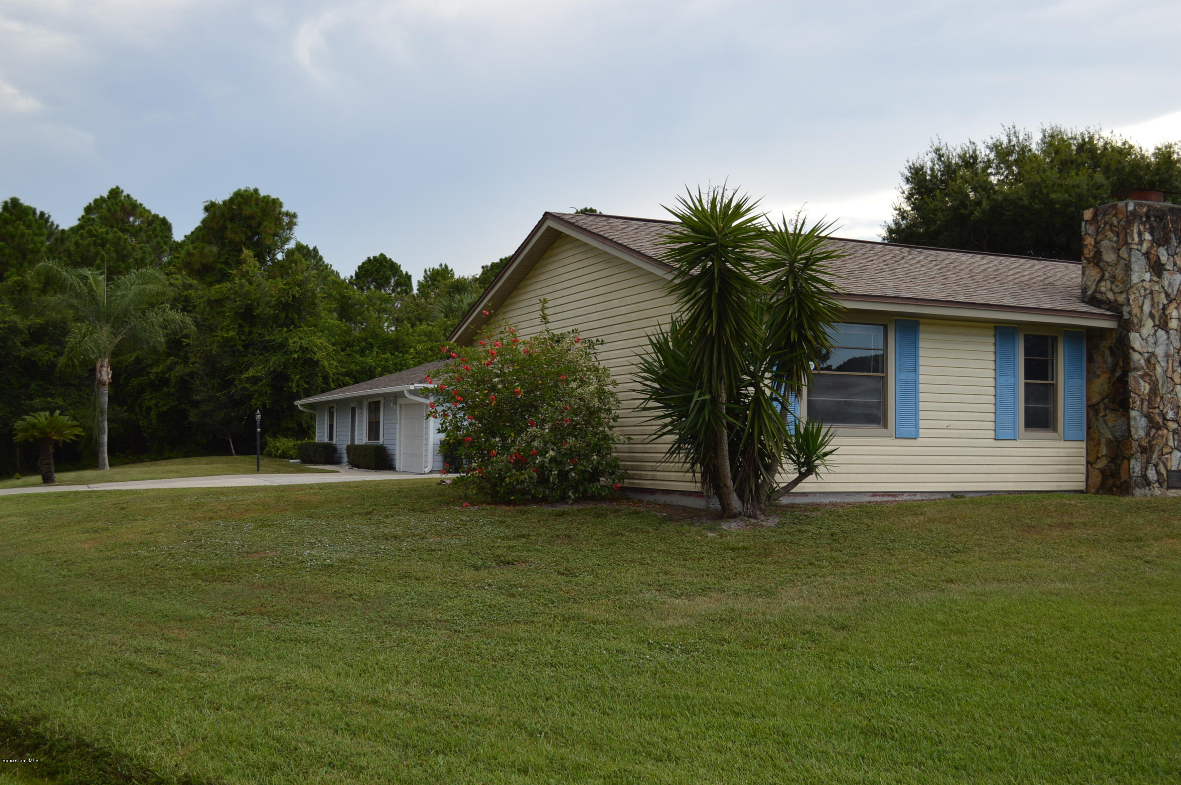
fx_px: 1180
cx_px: 590
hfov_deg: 53.2
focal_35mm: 36
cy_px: 392
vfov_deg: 36.8
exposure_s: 1/200
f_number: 4.5
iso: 100
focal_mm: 24
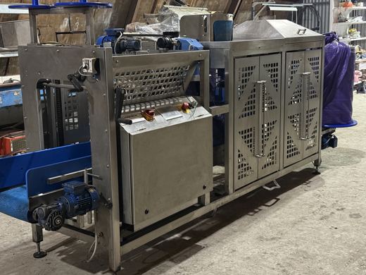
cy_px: 138
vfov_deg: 30.3
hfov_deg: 39.7
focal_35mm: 48
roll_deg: +1.1
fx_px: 508
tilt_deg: -12.0
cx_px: 183
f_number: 1.78
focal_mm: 6.76
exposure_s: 1/20
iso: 640
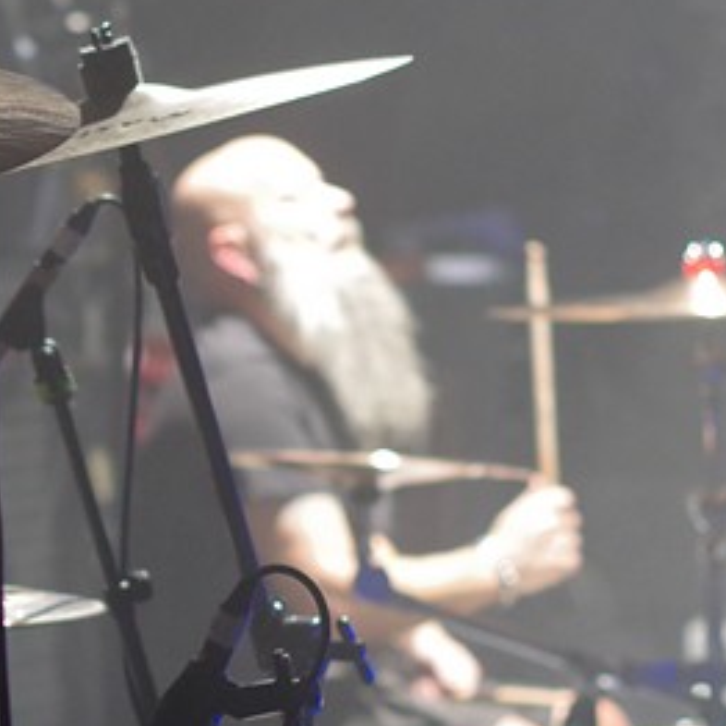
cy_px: 305
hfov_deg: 7.9
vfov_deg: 8.0
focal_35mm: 219
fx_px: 5196
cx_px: -338
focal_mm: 50
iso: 800
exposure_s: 1/1000
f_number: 2.5
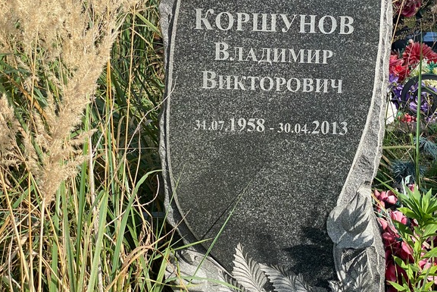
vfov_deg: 18.2
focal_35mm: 75
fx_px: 911
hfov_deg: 26.9
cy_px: 102
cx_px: 280
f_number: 2
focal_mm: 6
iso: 20
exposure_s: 1/545
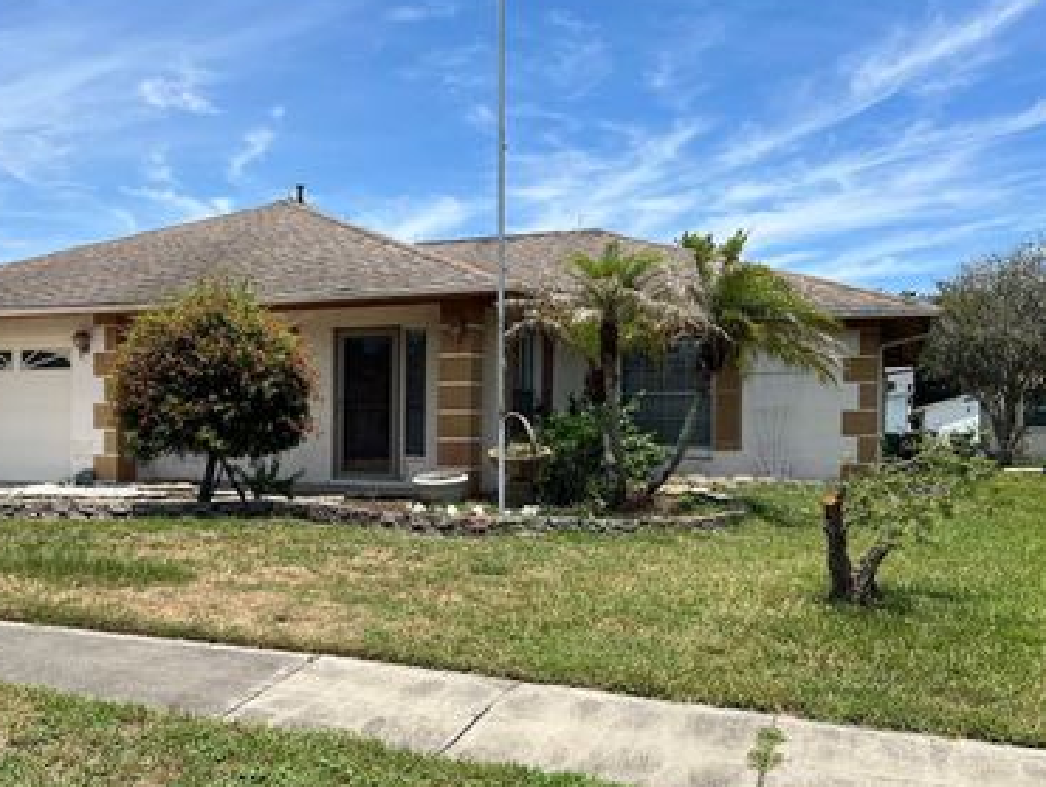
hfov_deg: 51.6
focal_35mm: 35
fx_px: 1059
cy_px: 444
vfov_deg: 40.7
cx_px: 347
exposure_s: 1/4630
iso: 50
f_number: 1.5
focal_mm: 5.7
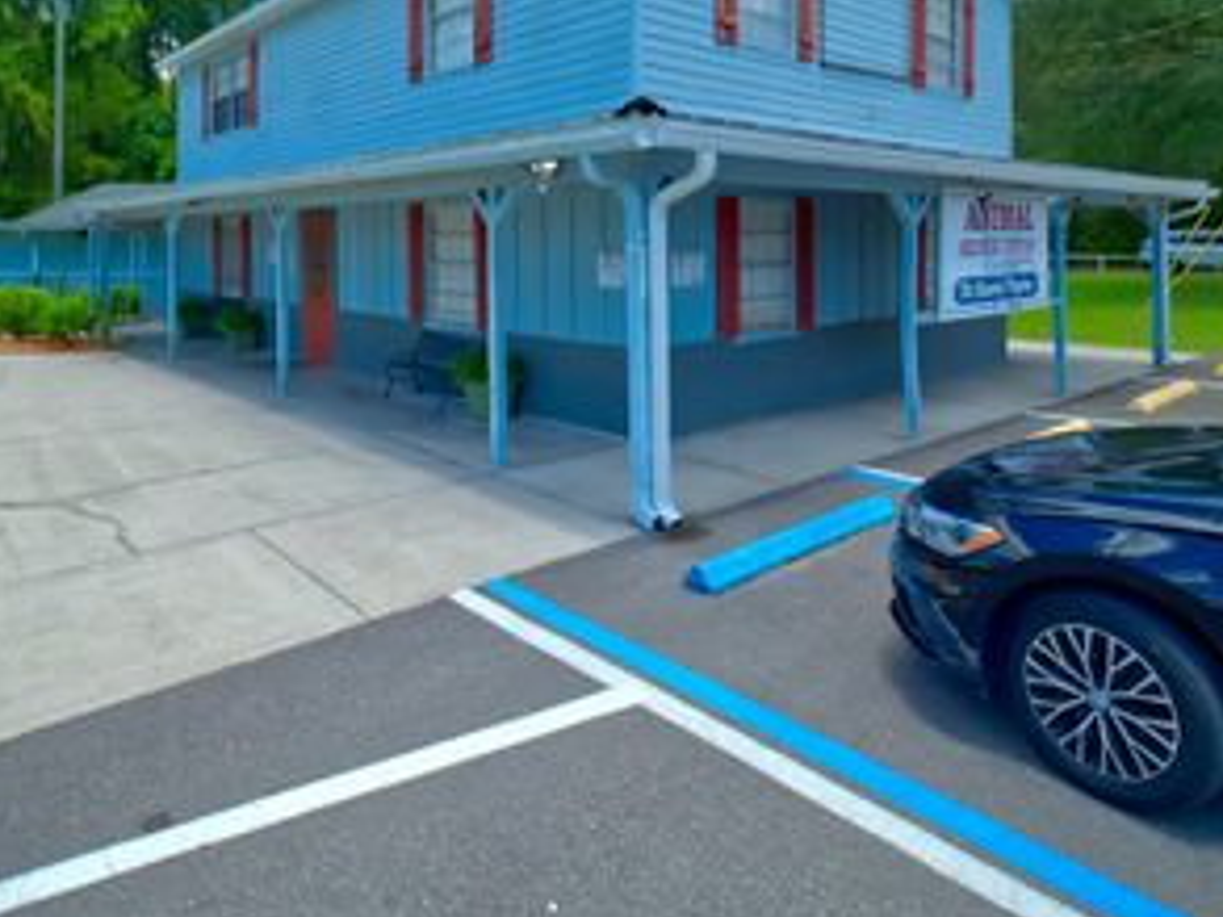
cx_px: 532
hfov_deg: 71.3
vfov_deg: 54.5
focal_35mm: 24
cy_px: 245
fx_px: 848
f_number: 2.8
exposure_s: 1/2500
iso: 200
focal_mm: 7
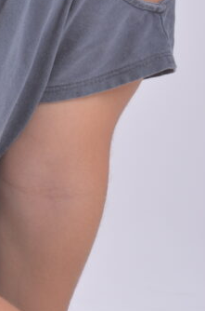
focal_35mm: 643
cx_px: -91
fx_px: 5521
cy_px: -111
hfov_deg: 2.1
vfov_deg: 3.2
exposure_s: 1/160
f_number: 11
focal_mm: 140
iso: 200
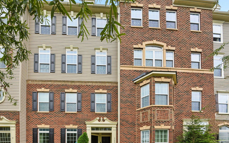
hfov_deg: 90.8
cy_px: 77
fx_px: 112
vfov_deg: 64.9
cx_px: 103
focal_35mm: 18
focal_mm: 16
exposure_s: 1/200
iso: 400
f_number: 8
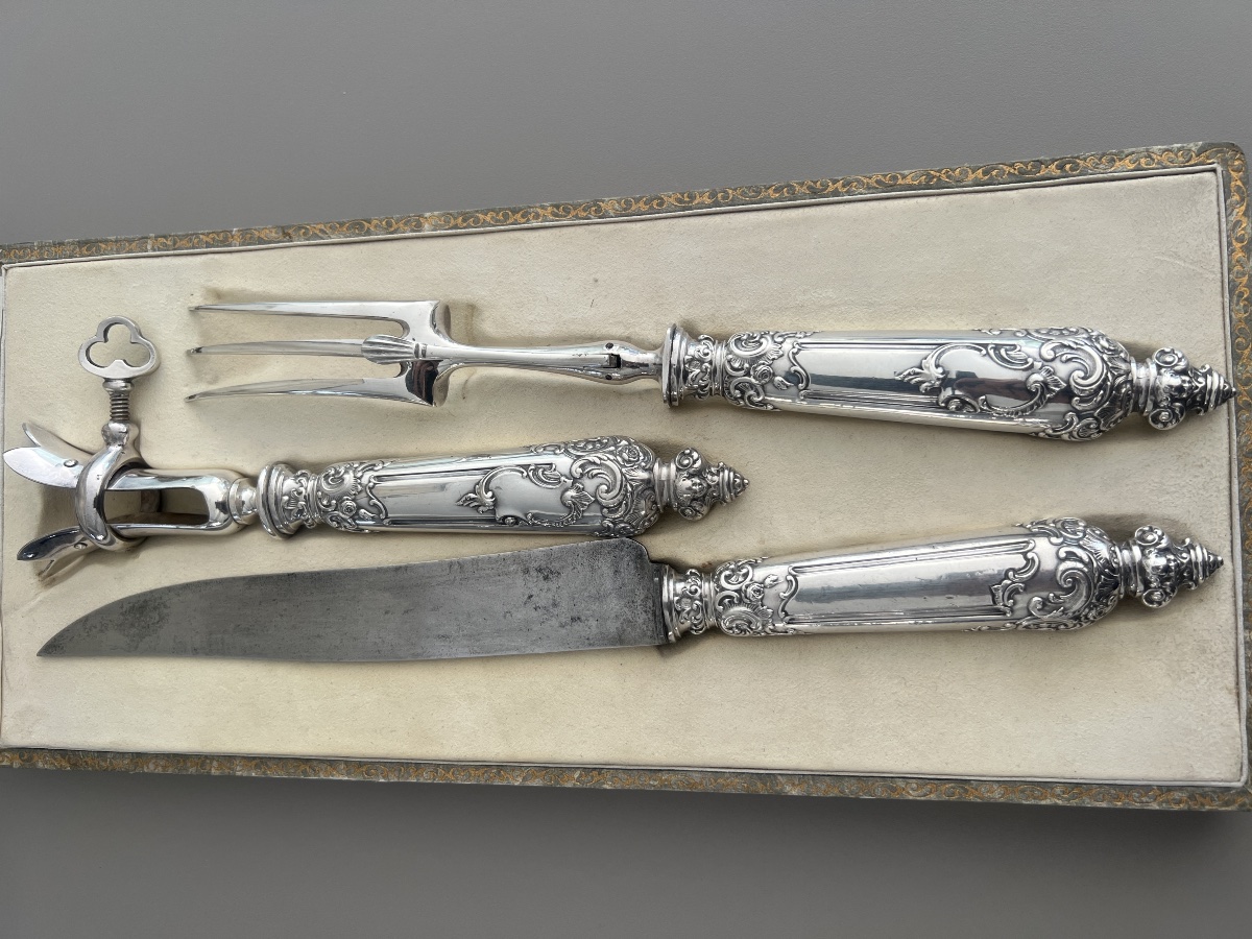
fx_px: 940
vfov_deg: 53.1
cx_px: 626
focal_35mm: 26
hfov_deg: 67.3
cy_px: 470
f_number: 1.5
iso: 50
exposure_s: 1/347
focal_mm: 5.7
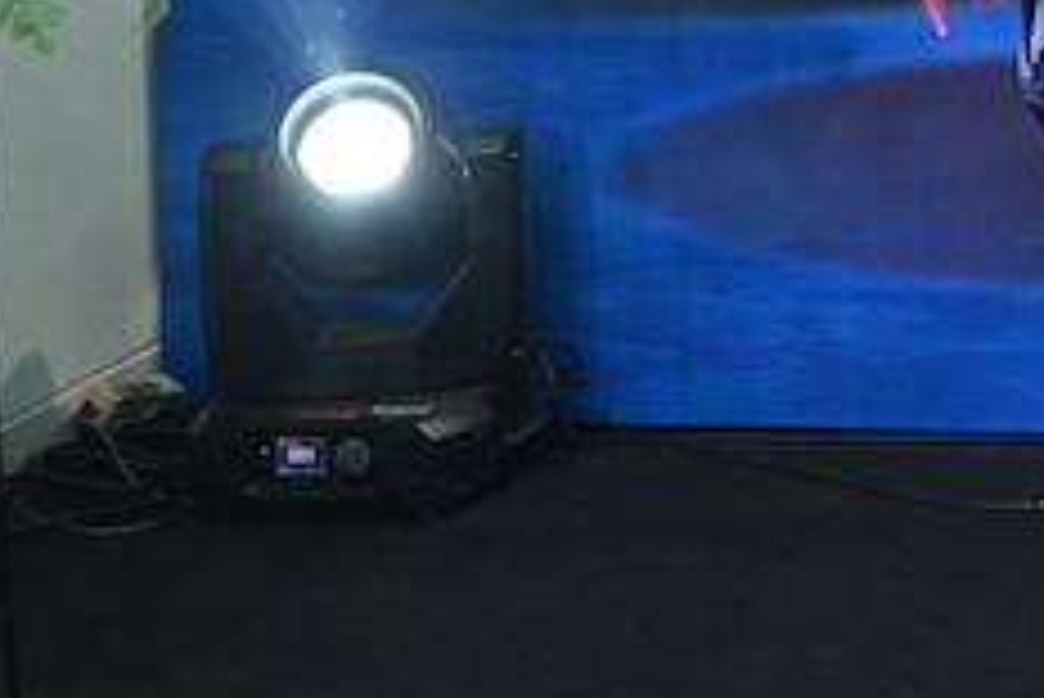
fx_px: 3598
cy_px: -439
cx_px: 2030
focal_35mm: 124
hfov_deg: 14.1
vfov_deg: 10.6
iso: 1000
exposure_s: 1/160
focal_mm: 24
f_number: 2.8
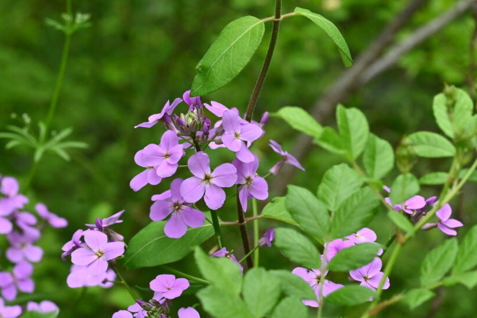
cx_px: 195
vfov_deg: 6.9
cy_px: 181
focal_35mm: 198
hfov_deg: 10.4
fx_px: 2618
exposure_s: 1/200
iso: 1250
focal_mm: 105
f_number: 10
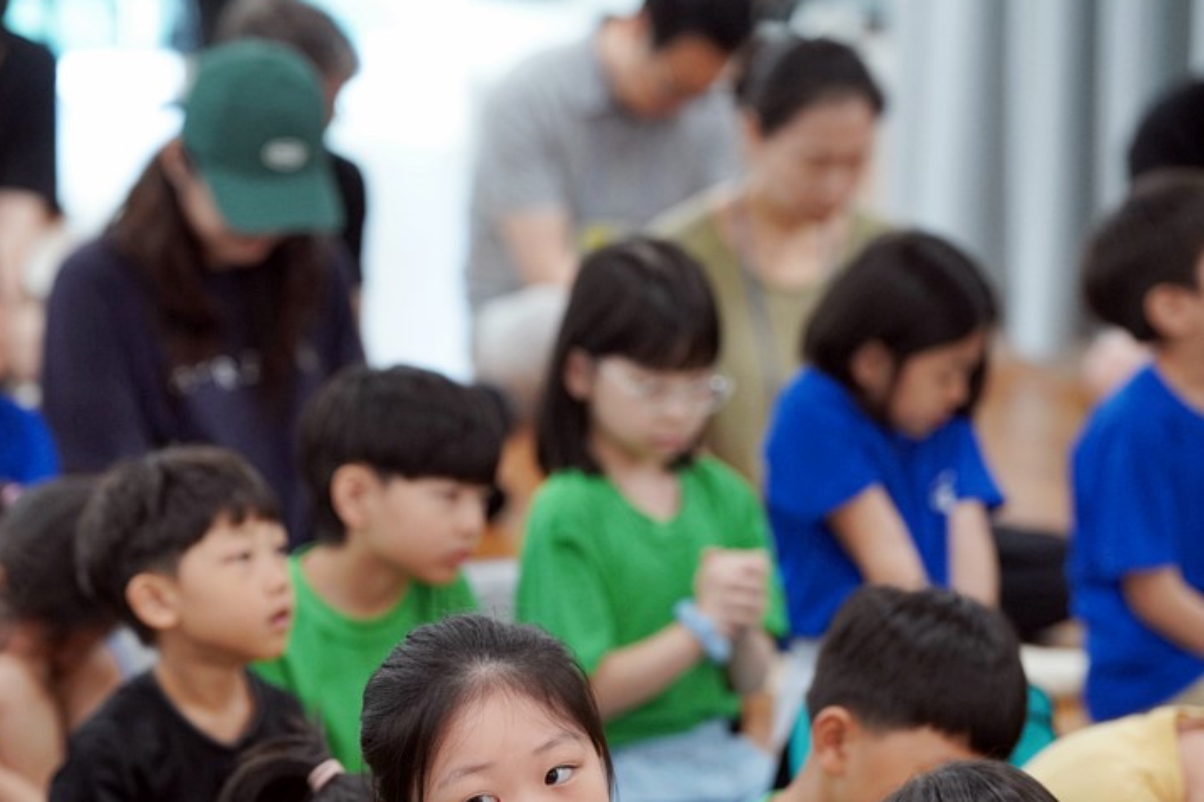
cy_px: 489
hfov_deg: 11.5
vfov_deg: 7.7
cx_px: 506
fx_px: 5986
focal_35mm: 179
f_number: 4
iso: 2500
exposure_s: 1/160
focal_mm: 142
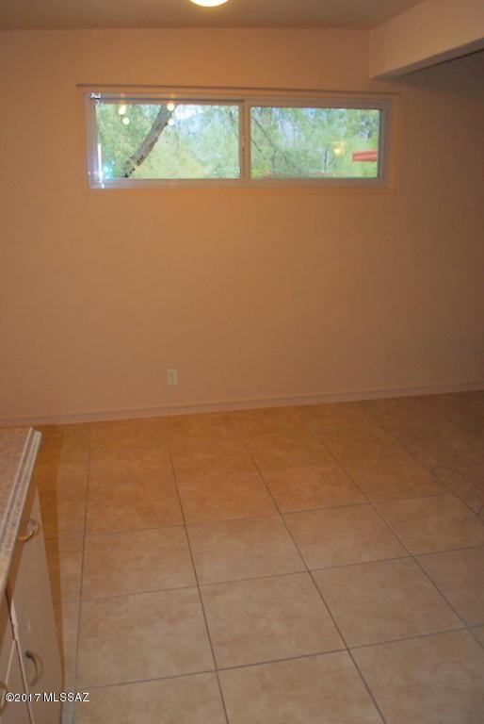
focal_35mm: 27
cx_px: 242
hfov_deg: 48.0
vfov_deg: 67.3
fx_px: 543
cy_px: 362
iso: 200
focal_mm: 18
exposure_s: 1/60
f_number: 3.5
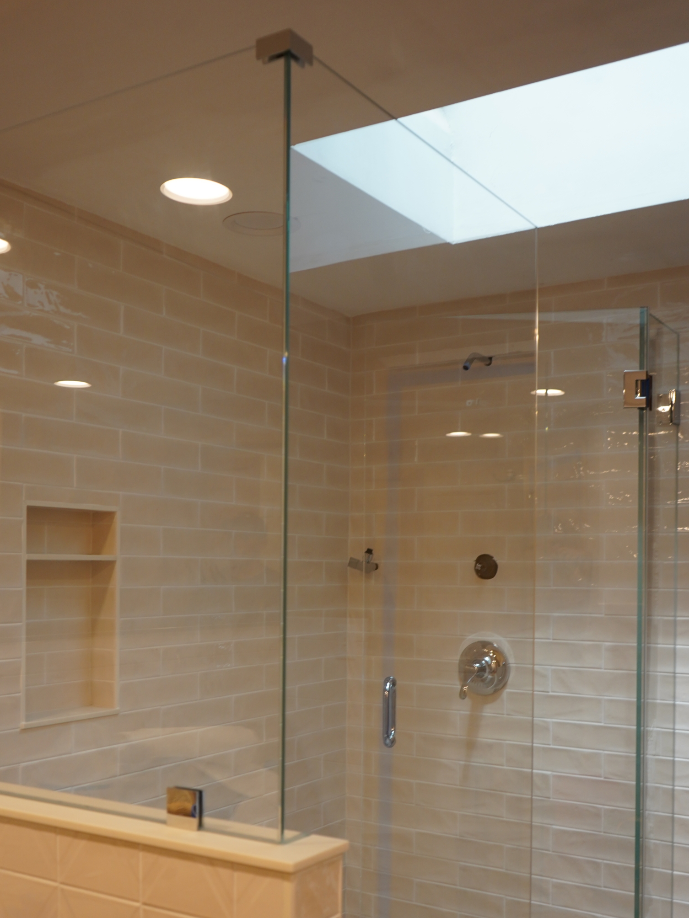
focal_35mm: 38
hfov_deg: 37.7
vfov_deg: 48.6
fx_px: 1008
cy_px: 567
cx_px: 308
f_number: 4
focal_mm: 31
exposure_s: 1/160
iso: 800
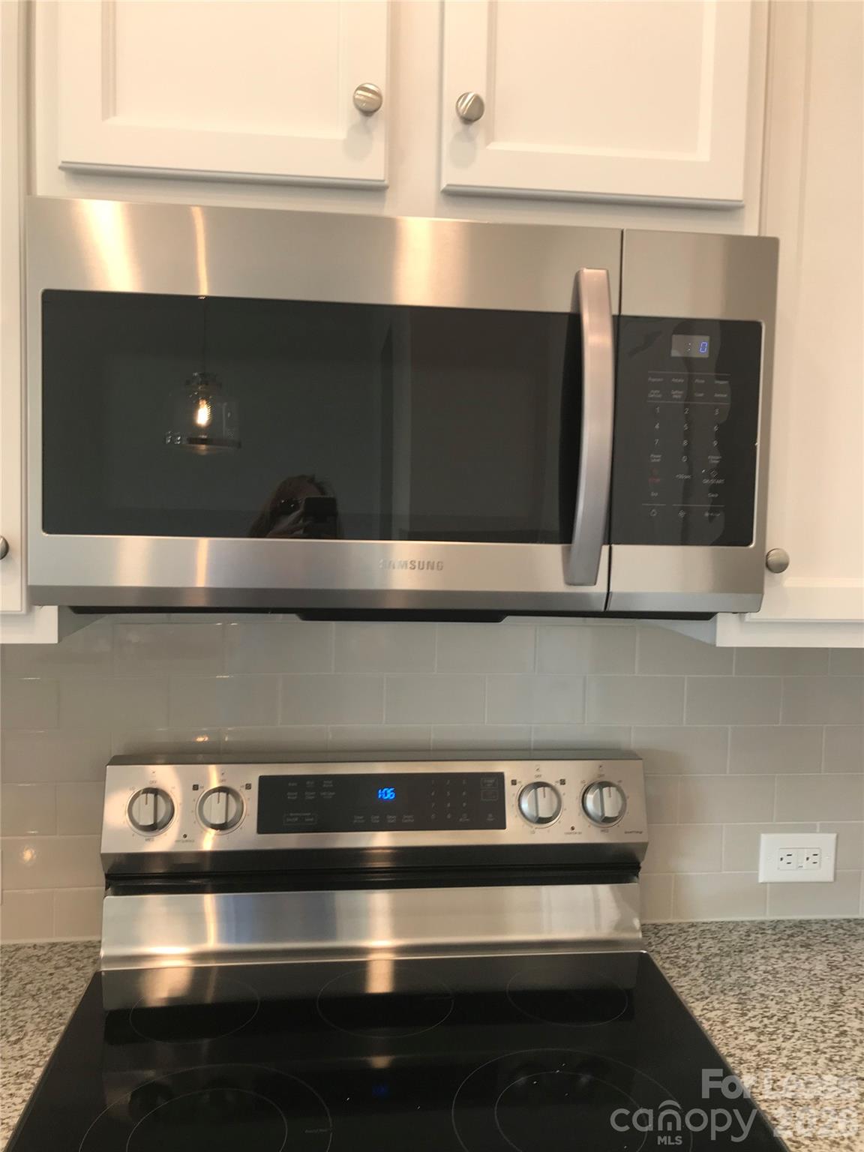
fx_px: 932
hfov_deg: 49.7
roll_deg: -1.2
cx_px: 432
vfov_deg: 63.4
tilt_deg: -2.2
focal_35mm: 28
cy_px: 576
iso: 32
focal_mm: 3.99
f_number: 1.8
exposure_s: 1/60
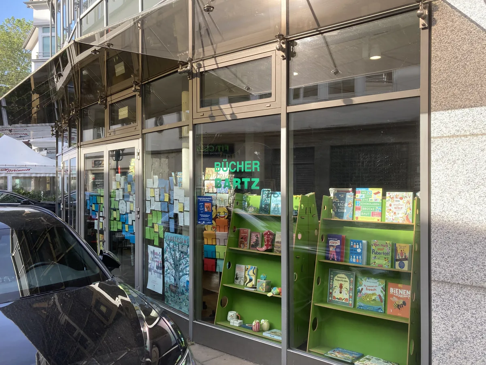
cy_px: 182
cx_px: 243
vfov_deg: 49.7
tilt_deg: -2.1
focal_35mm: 28
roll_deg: -0.1
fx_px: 393
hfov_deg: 63.4
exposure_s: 1/320
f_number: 1.8
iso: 20
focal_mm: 3.99
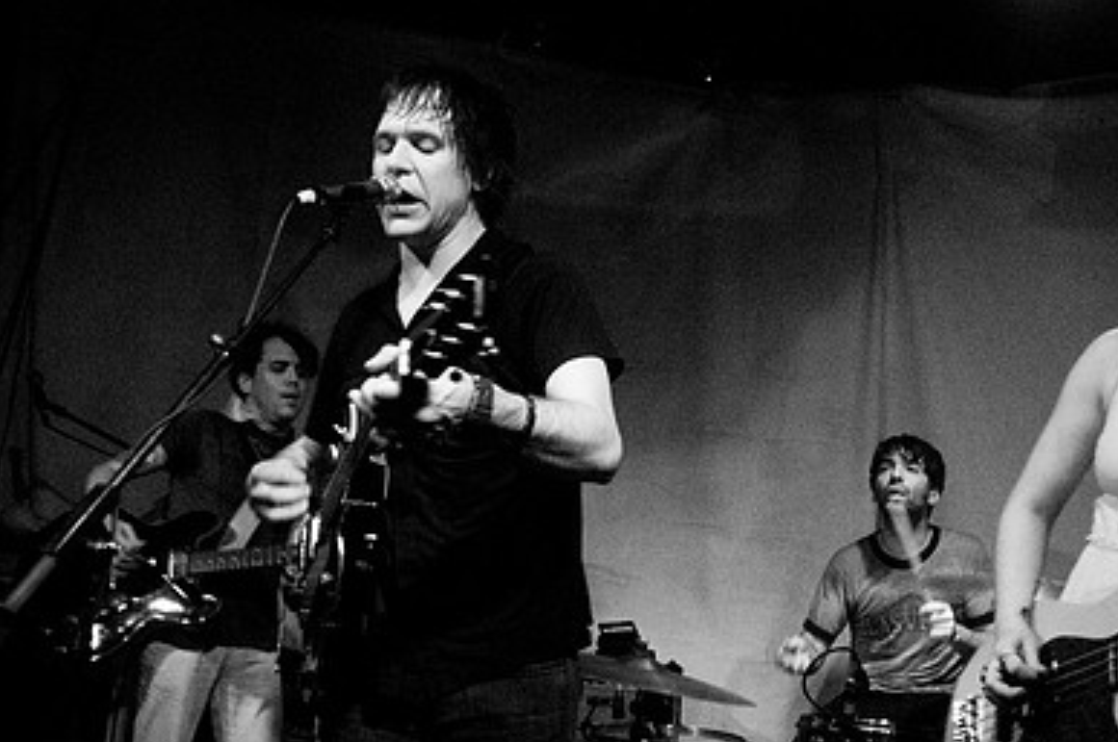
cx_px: 647
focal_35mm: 45
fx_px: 1396
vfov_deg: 29.8
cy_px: 383
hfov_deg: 43.5
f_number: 2.8
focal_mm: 20
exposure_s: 1/50
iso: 1250
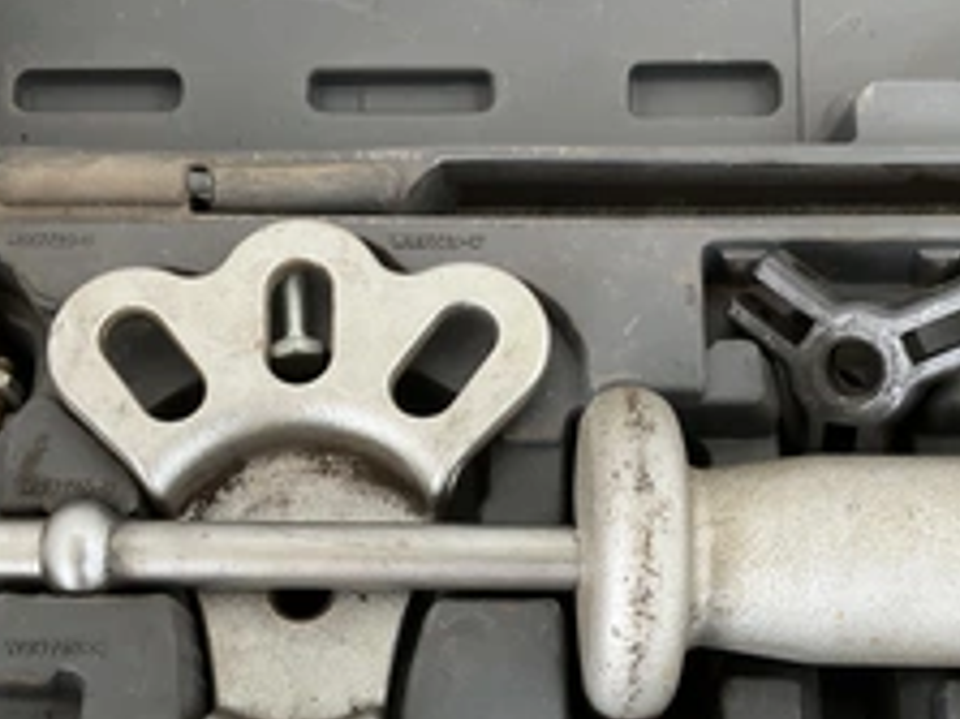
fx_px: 1441
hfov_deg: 36.8
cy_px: 551
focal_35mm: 52
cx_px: 456
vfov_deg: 27.6
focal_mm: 3
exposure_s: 1/122
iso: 50
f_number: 1.8
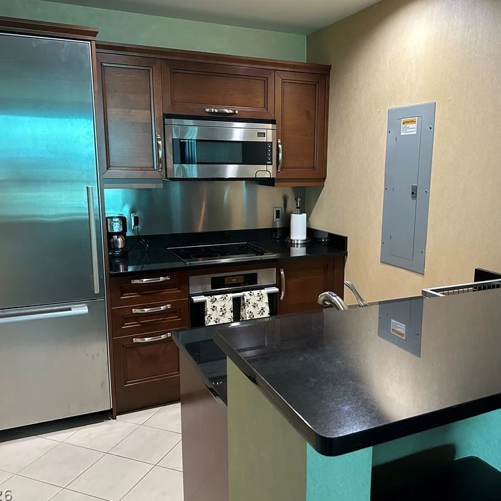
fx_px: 475
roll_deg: -0.5
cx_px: 281
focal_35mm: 29
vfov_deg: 55.6
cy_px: 249
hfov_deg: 55.5
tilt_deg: -10.1
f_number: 1.78
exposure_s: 1/60
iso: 500
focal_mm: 6.86
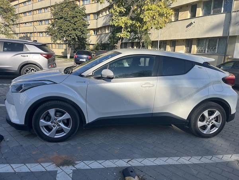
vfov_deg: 53.1
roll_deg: -3.8
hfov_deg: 67.3
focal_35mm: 26
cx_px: 120
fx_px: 180
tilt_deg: -11.8
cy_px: 90
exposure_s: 1/2463
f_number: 1.6
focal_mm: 5.1
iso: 50
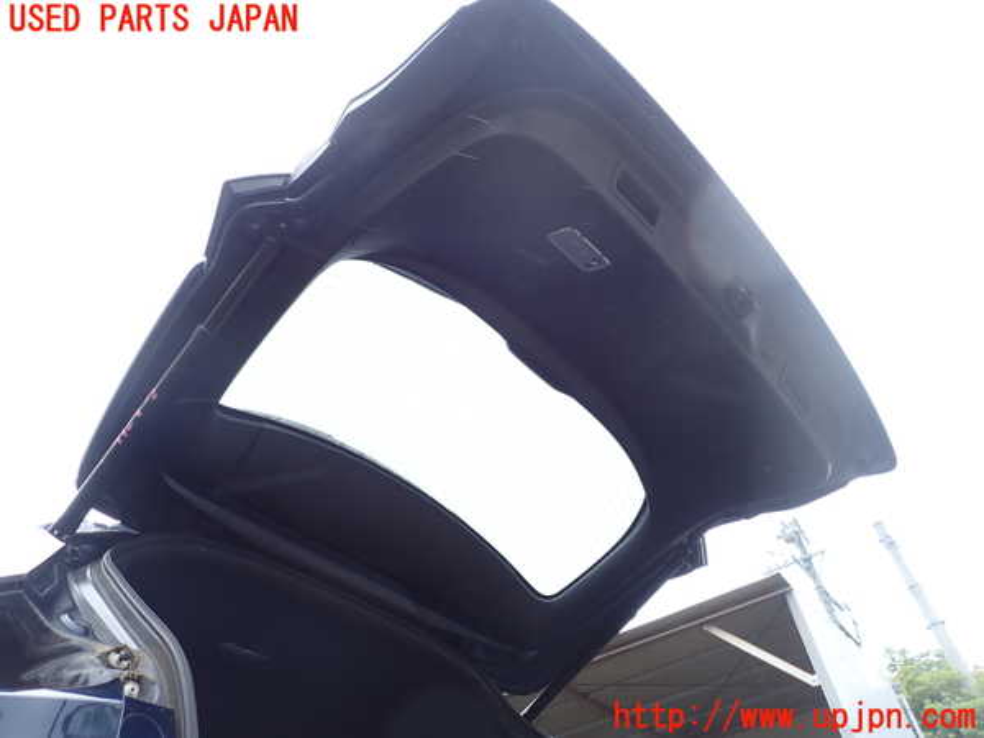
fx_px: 711
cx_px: 492
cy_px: 369
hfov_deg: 69.4
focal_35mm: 25
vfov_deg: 54.9
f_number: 2.8
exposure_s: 1/125
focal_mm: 4.5
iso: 100
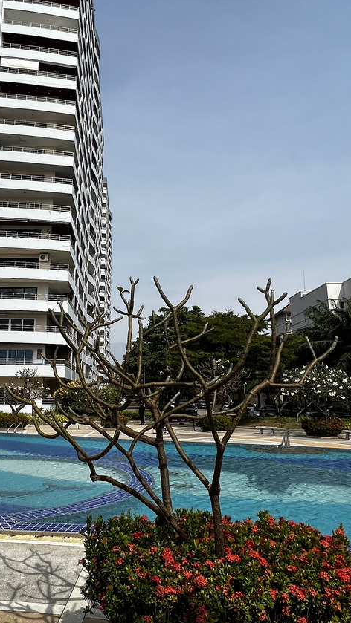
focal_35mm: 27
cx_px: 139
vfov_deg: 69.8
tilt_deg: +14.0
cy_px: 288
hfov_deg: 42.7
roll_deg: +0.2
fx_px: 447
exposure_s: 1/2874
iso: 32
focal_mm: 1.57
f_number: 1.8
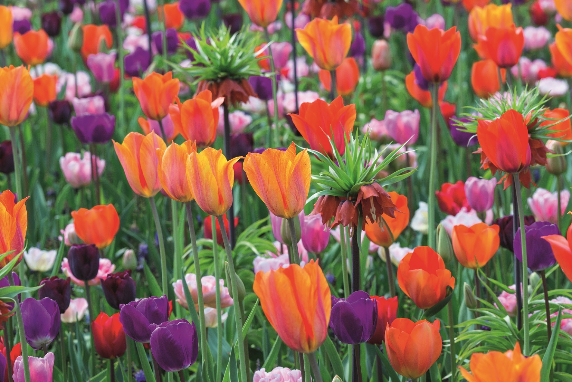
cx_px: 286
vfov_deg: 6.9
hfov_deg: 10.3
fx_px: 3179
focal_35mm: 200
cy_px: 191
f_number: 10
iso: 640
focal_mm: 200
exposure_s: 1/200
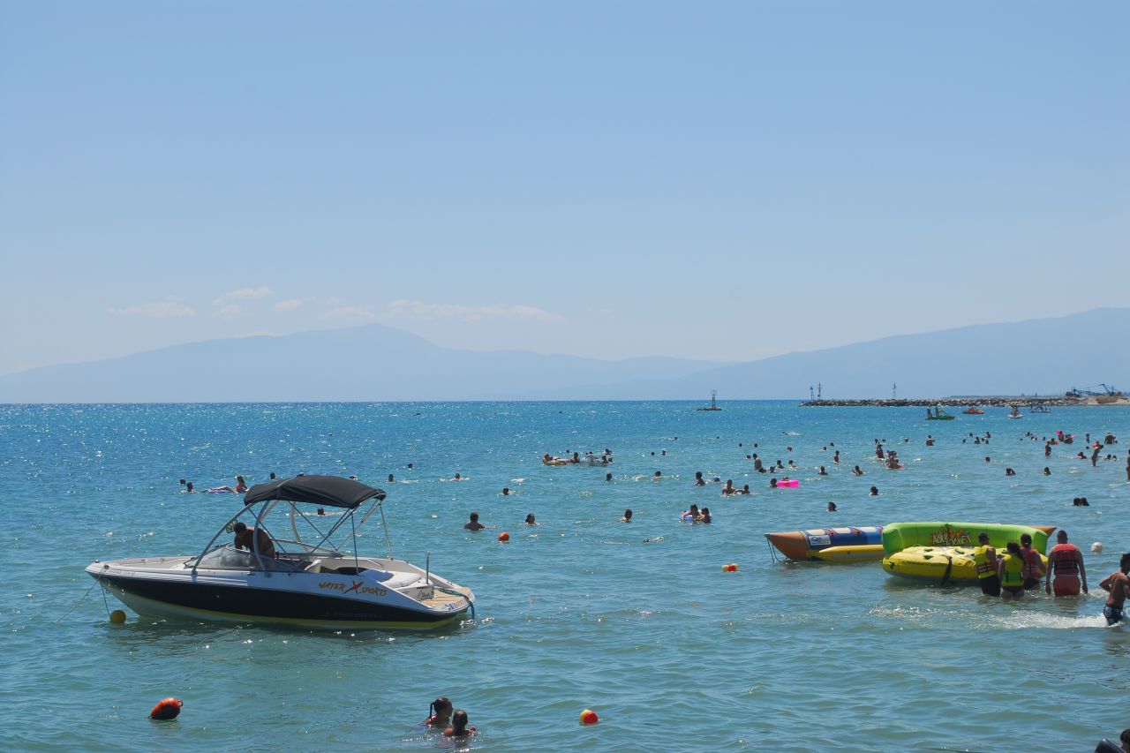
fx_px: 2260
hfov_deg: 28.1
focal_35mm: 72
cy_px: 376
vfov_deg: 18.9
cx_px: 565
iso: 100
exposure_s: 1/400
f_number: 8
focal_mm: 48
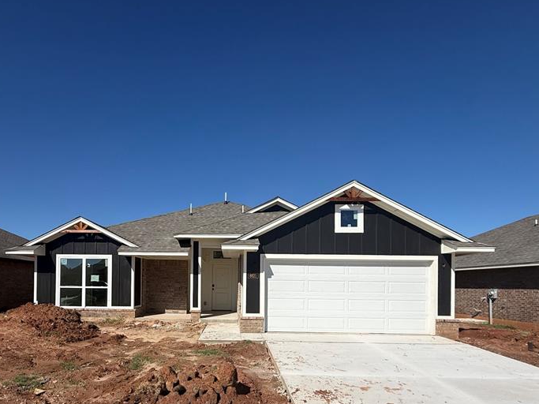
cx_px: 230
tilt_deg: +0.8
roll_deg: -0.6
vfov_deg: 61.3
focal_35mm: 21
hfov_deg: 78.5
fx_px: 327
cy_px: 281
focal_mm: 2.22
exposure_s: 1/6173
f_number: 2.2
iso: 50
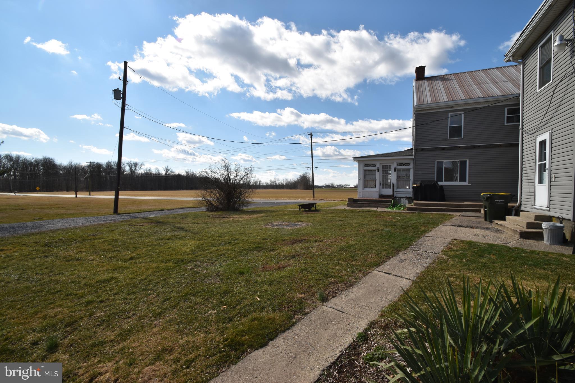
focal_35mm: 15
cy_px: 192
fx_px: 240
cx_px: 288
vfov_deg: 77.3
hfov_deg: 100.4
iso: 100
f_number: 11
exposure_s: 1/200
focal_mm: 10
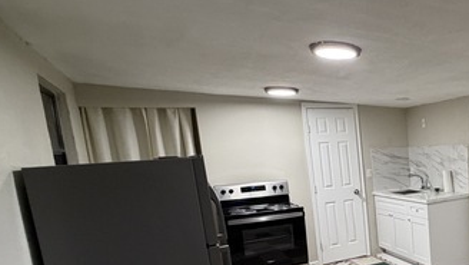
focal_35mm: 31
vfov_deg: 36.9
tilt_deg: -7.7
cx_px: 460
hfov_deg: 51.4
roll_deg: +2.8
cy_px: 201
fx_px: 386
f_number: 2.2
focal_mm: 2.22
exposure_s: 1/60
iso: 320
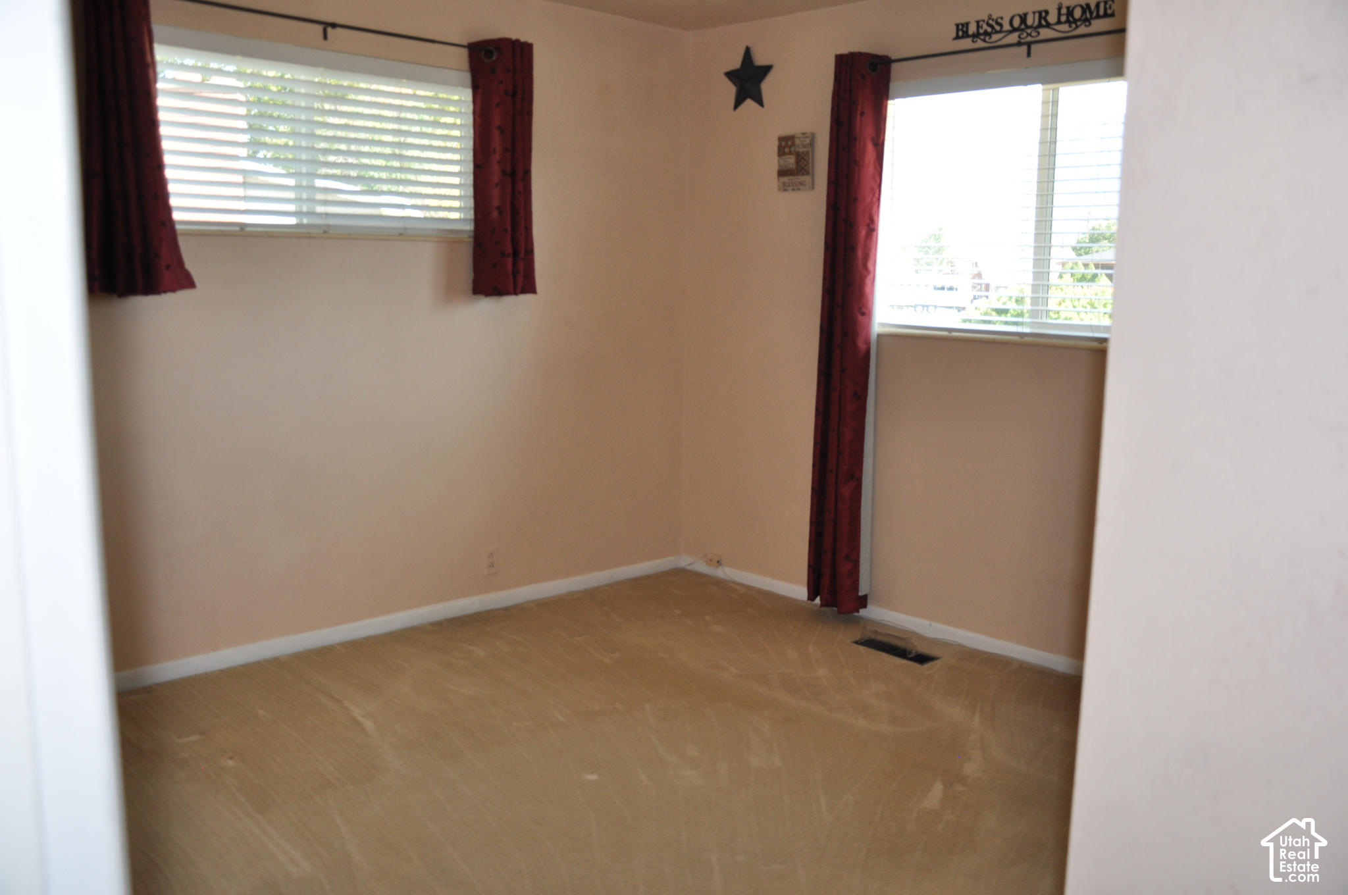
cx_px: 674
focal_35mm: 32
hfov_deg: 59.6
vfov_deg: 41.6
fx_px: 1178
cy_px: 448
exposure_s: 1/125
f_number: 3.8
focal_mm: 21
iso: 400
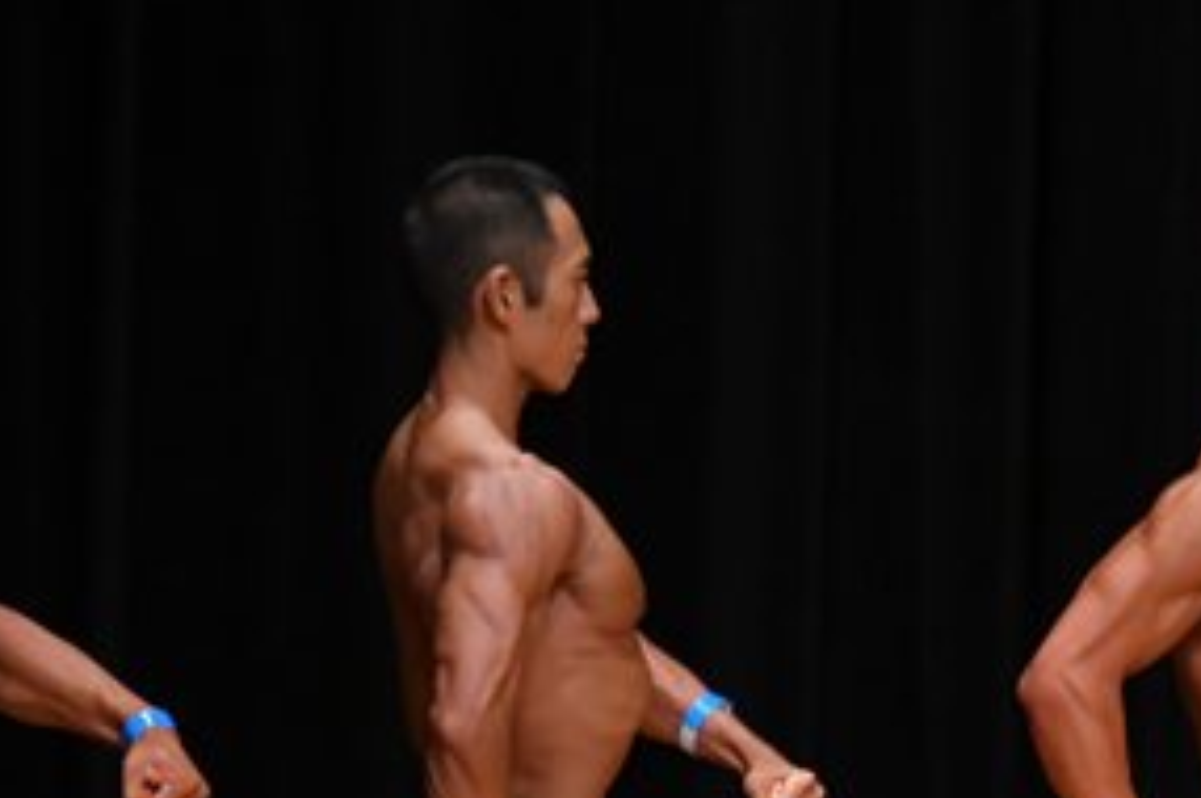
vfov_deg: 2.2
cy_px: 1004
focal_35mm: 610
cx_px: 199
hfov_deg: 3.4
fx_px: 20327
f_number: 5.6
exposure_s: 1/400
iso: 3200
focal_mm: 150
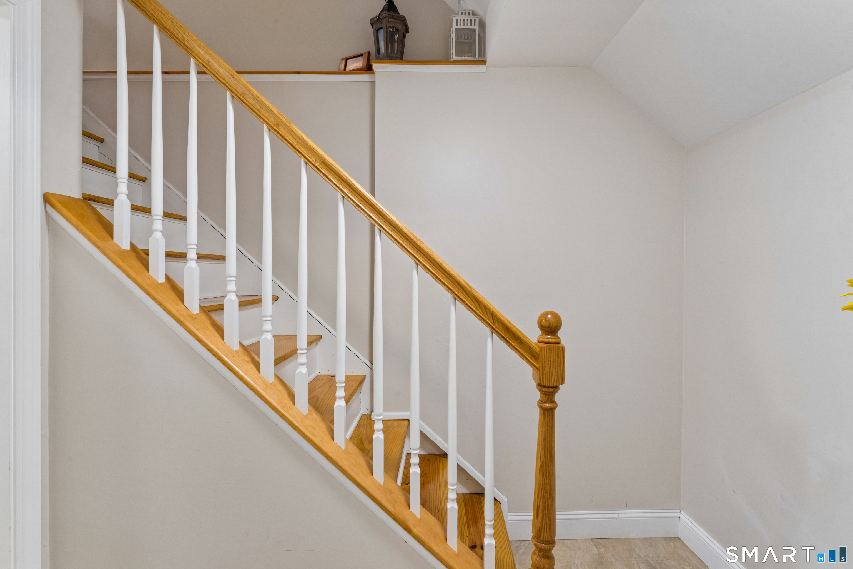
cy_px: 284
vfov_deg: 69.8
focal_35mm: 17
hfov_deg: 92.6
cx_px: 426
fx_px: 408
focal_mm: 17.2
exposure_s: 1/6
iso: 400
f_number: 13
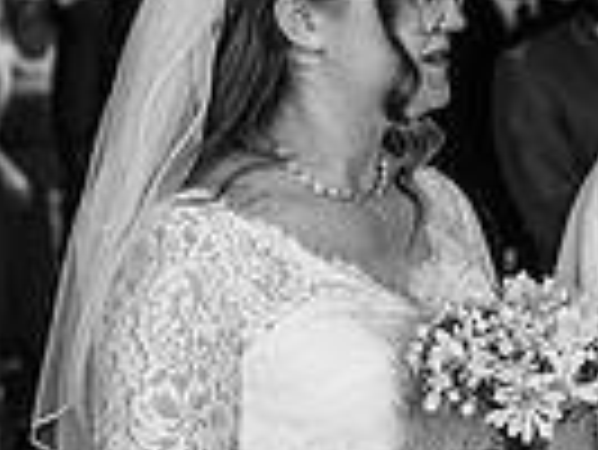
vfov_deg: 10.1
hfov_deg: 13.2
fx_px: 2542
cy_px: 374
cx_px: 611
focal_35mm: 147
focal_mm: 35
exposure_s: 1/200
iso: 720
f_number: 2.2
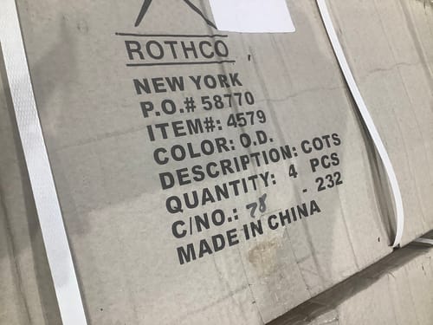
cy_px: 162
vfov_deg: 45.4
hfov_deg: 58.4
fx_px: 388
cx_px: 216
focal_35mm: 31
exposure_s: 1/50
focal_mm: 3.3
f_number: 2.4
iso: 125
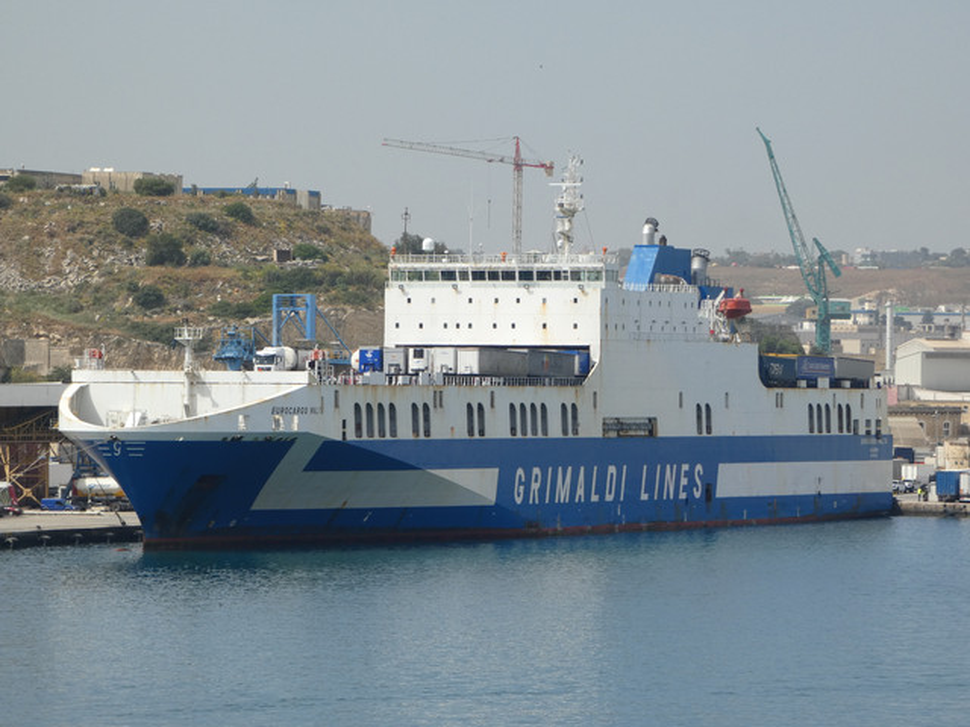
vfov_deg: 6.1
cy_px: 364
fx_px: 6809
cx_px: 485
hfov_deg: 8.1
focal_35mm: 243
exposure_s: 1/500
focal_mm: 43.5
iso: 80
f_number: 5.5
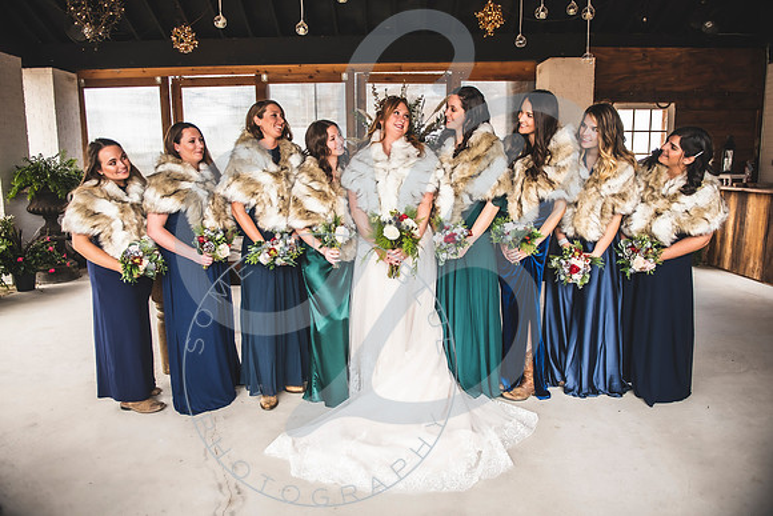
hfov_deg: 73.2
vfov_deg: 52.7
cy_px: 258
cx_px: 386
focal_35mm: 24
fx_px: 521
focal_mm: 24
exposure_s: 1/125
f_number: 2.8
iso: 500
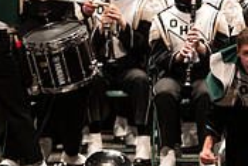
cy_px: 77
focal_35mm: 661
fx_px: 4557
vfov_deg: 2.1
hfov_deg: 3.1
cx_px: 376
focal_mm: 200
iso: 2500
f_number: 2.8
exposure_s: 1/500
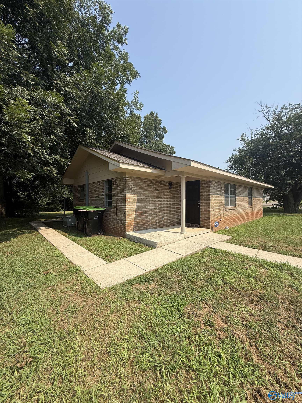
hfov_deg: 85.7
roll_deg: +0.0
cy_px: 202
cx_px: 151
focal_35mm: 14
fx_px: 163
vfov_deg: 102.1
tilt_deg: +1.3
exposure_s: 1/1901
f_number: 2.2
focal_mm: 2.22
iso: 50
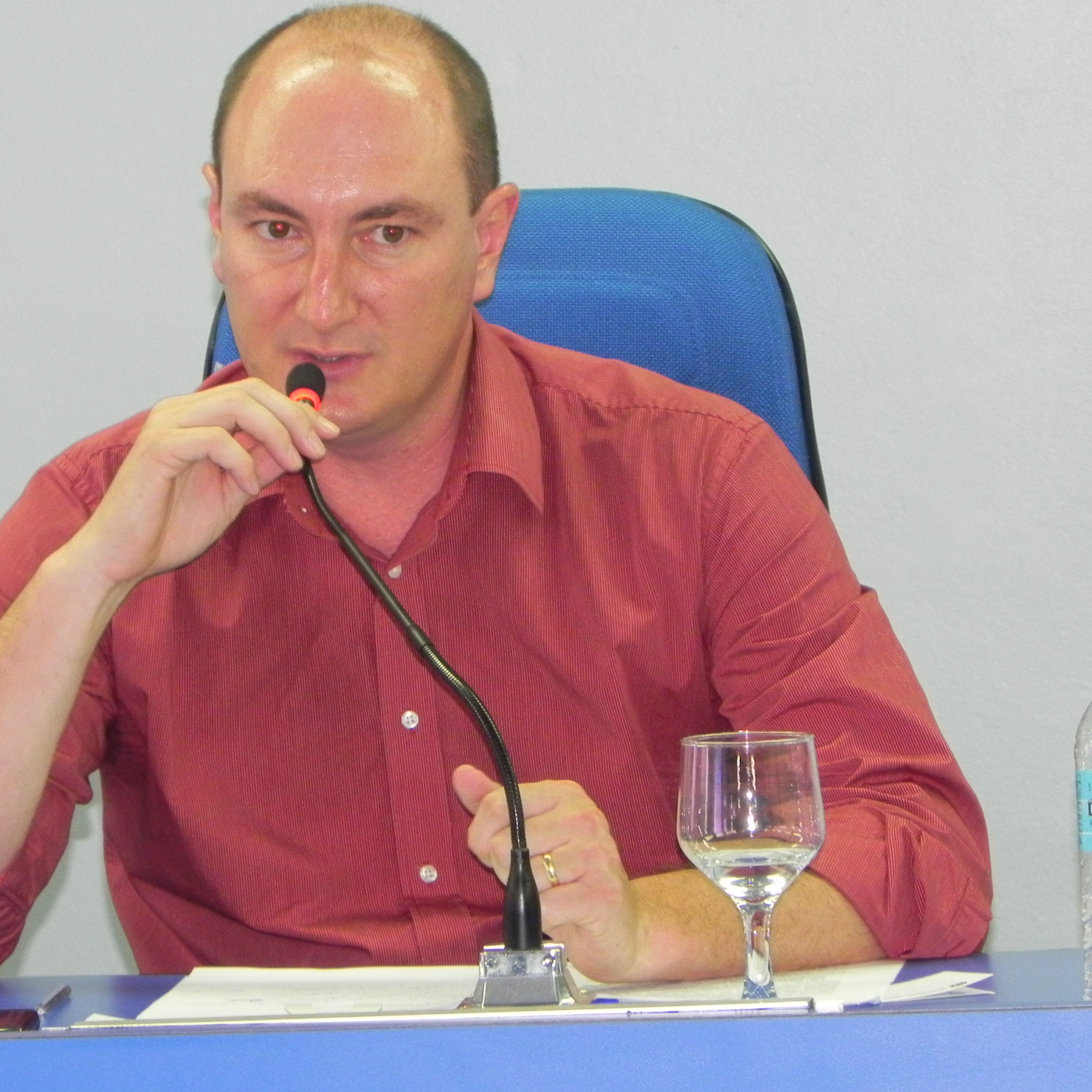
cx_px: 446
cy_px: 536
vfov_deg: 7.4
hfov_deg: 7.4
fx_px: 8494
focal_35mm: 238
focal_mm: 32.7
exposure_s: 1/30
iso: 498
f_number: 4.5
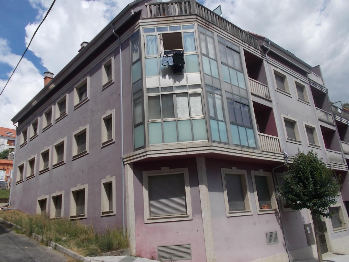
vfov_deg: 53.1
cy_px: 131
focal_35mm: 26
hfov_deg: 67.3
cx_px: 174
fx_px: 262
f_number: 8
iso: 80
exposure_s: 1/200
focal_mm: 4.6
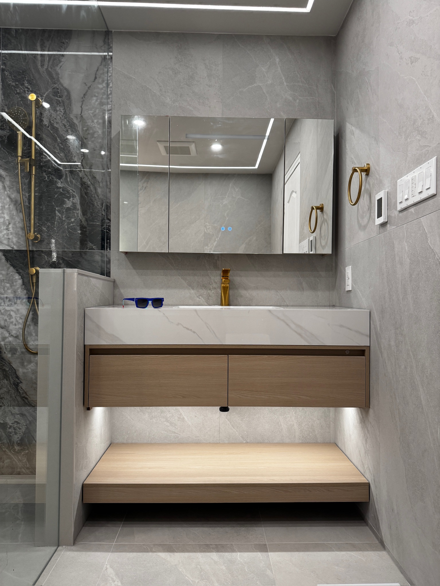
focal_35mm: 24
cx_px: 220
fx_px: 407
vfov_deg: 71.6
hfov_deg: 56.8
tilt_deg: +2.8
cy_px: 293
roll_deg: -0.1
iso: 160
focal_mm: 6.76
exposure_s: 1/117
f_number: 1.78
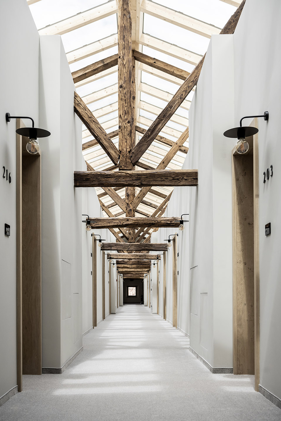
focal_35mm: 44
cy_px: 210
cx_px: 140
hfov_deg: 30.5
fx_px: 515
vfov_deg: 44.5
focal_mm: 44
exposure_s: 1/500
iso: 640
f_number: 5.6
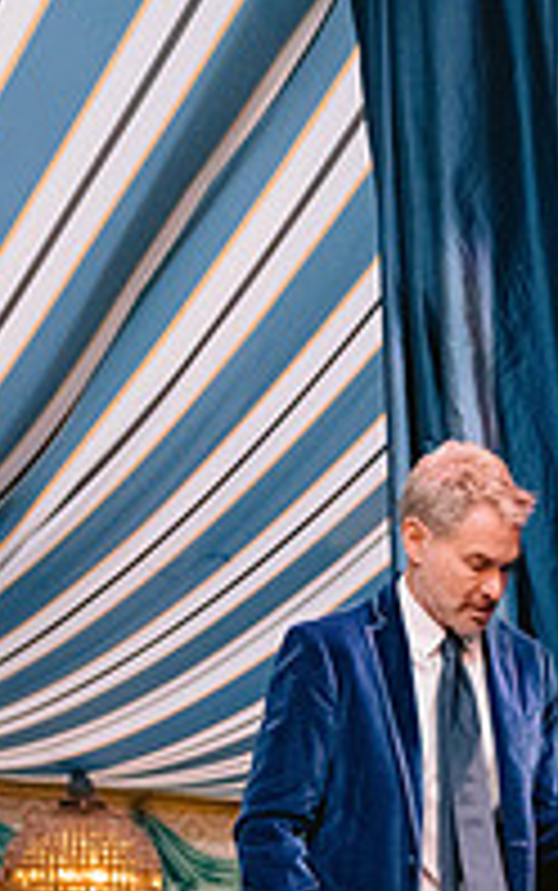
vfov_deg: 24.2
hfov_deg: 16.0
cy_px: 922
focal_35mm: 81
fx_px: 1968
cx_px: 468
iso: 3200
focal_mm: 35
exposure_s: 1/100
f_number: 2.8
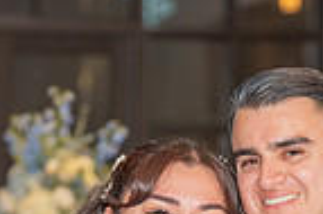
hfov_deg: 7.3
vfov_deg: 4.8
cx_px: 183
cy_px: 411
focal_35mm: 284
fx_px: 2545
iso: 1000
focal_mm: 70
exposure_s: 1/125
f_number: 2.8
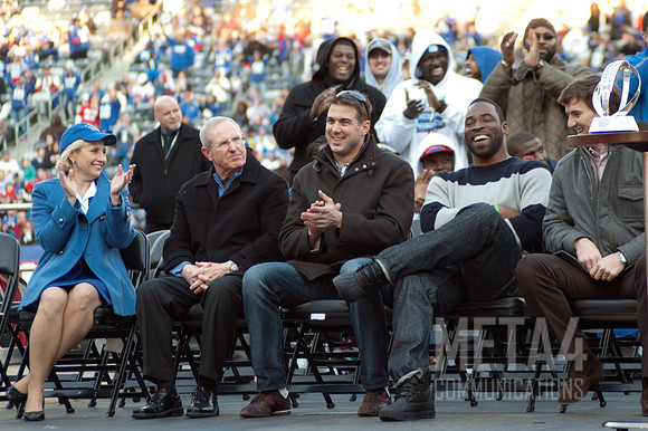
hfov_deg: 10.3
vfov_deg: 6.9
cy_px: 196
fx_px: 3592
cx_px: 330
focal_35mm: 200
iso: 320
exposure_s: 1/160
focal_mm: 122
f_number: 4.2
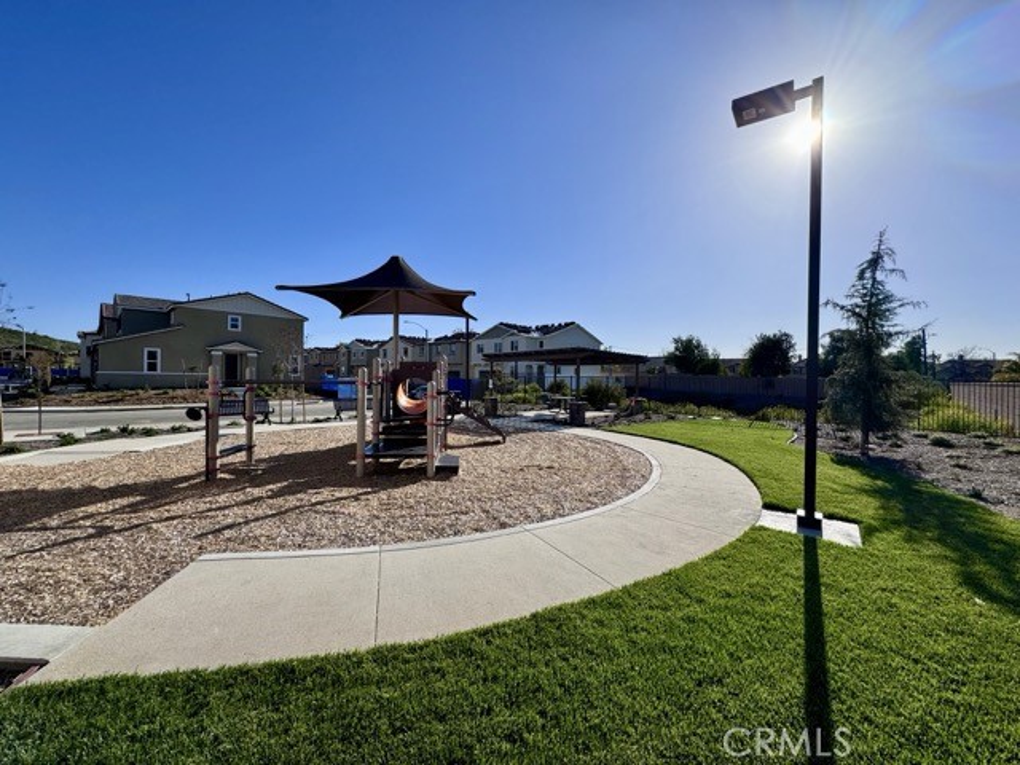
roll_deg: -1.1
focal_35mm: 14
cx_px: 510
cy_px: 382
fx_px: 413
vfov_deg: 85.7
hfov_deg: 102.1
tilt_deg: +0.9
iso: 50
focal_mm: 2.22
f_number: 2.2
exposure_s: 1/3390
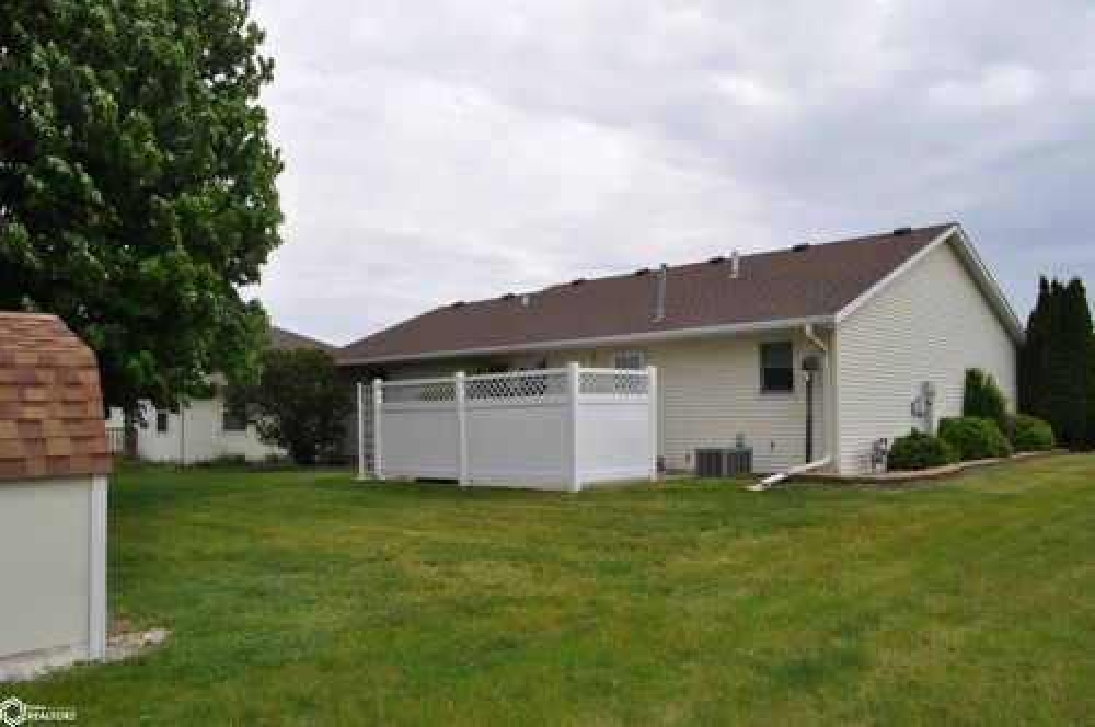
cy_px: 364
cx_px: 548
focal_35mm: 27
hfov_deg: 67.4
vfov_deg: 47.8
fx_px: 820
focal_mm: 18
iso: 200
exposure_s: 1/200
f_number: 13
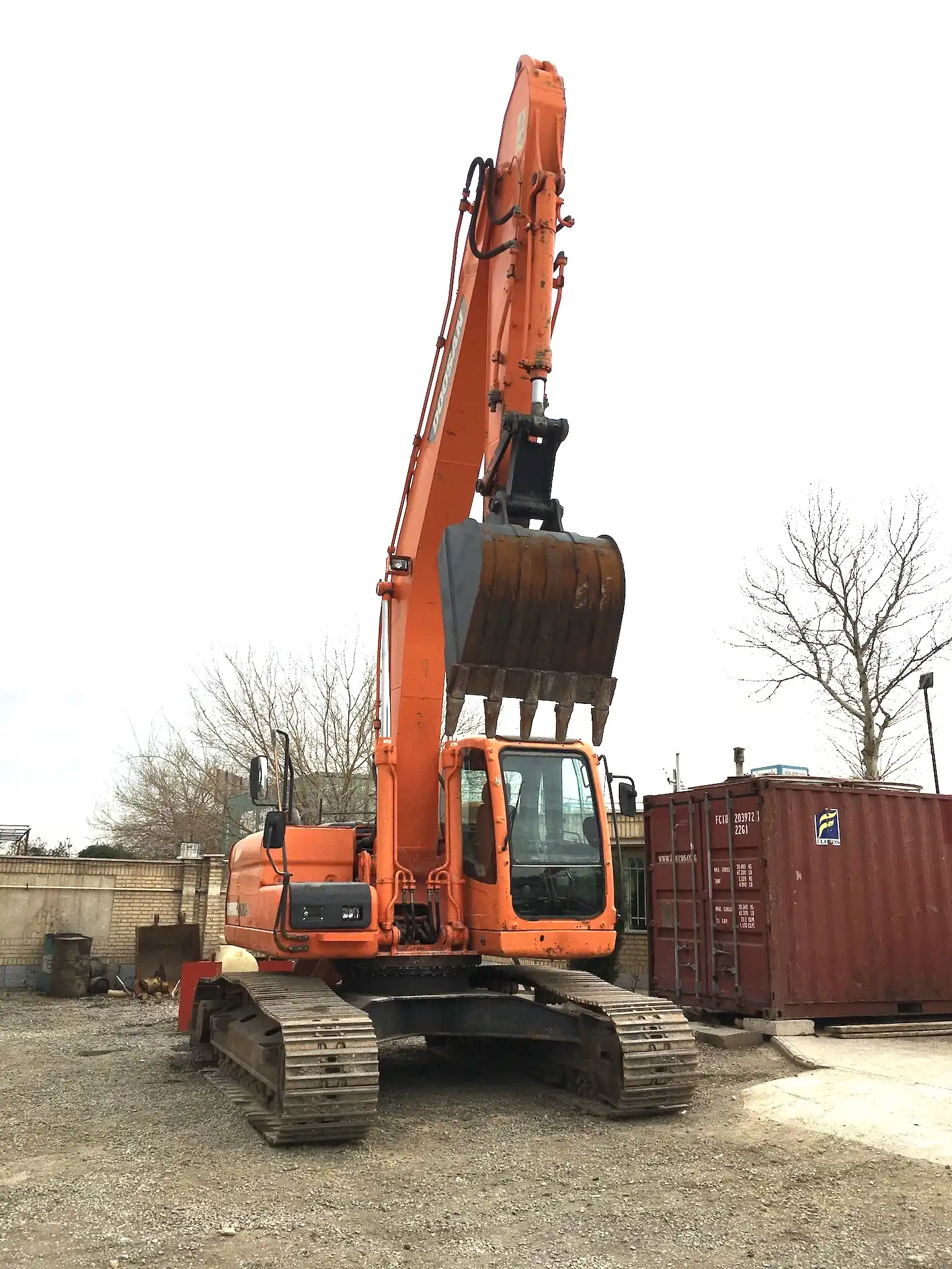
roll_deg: -1.0
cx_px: 476
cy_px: 634
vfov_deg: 61.7
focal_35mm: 29
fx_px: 1063
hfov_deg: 48.2
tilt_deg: +13.9
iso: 25
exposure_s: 1/1748
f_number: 2.2
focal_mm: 4.15
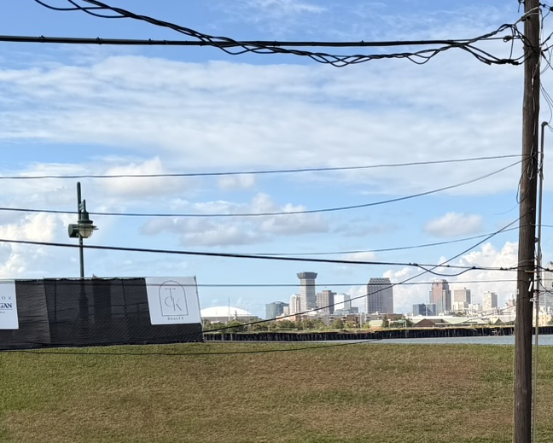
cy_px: 365
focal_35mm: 74
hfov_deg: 25.0
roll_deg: +1.4
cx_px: 484
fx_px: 1212
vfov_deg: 20.4
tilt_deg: -2.6
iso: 80
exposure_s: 1/4405
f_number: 1.78
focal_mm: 6.76
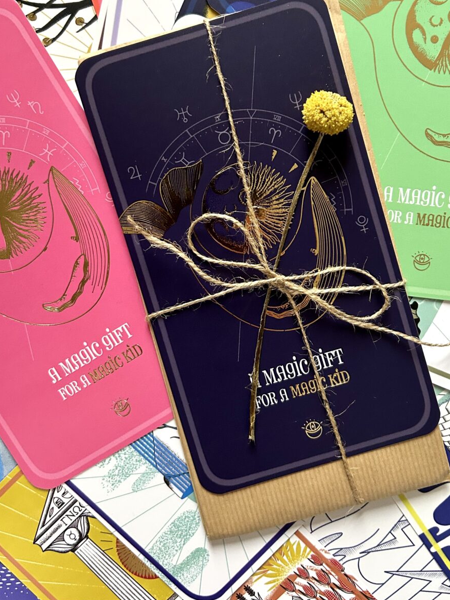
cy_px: 228
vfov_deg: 53.4
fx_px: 589
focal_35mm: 34
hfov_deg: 41.8
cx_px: 234
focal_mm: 5.7
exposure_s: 1/60
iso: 320
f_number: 1.5
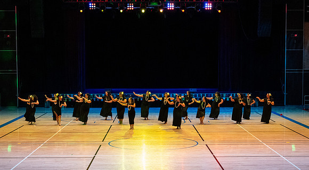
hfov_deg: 32.1
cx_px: 156
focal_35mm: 66
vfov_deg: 17.9
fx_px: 537
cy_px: 104
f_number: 4
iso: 14400
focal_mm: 62
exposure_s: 1/250
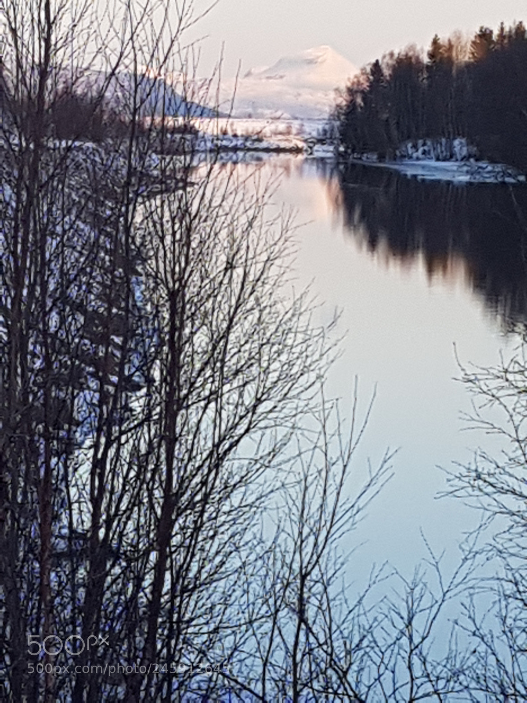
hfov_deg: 53.1
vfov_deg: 67.3
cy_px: 352
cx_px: 264
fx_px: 528
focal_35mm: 26
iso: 40
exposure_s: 1/564
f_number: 1.7
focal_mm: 4.2
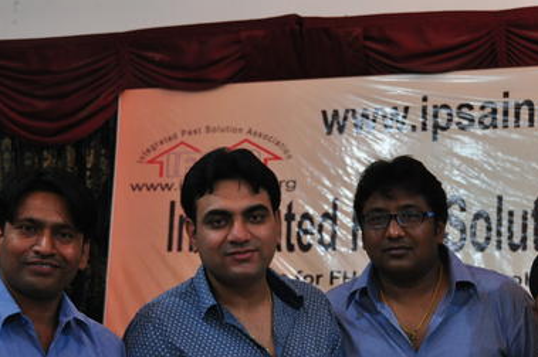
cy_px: 278
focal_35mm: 76
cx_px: 301
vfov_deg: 17.8
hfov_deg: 26.7
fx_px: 1135
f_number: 5
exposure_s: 1/50
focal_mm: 32
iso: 800
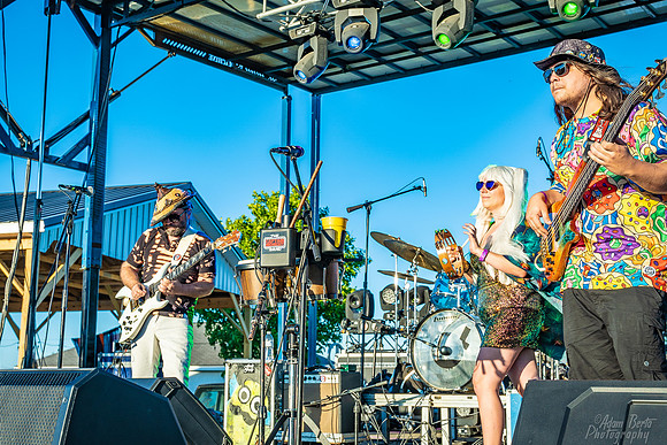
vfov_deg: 27.5
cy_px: 222
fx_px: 908
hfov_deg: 40.3
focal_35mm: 49
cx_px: 334
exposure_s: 1/250
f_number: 5.6
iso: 100
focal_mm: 33
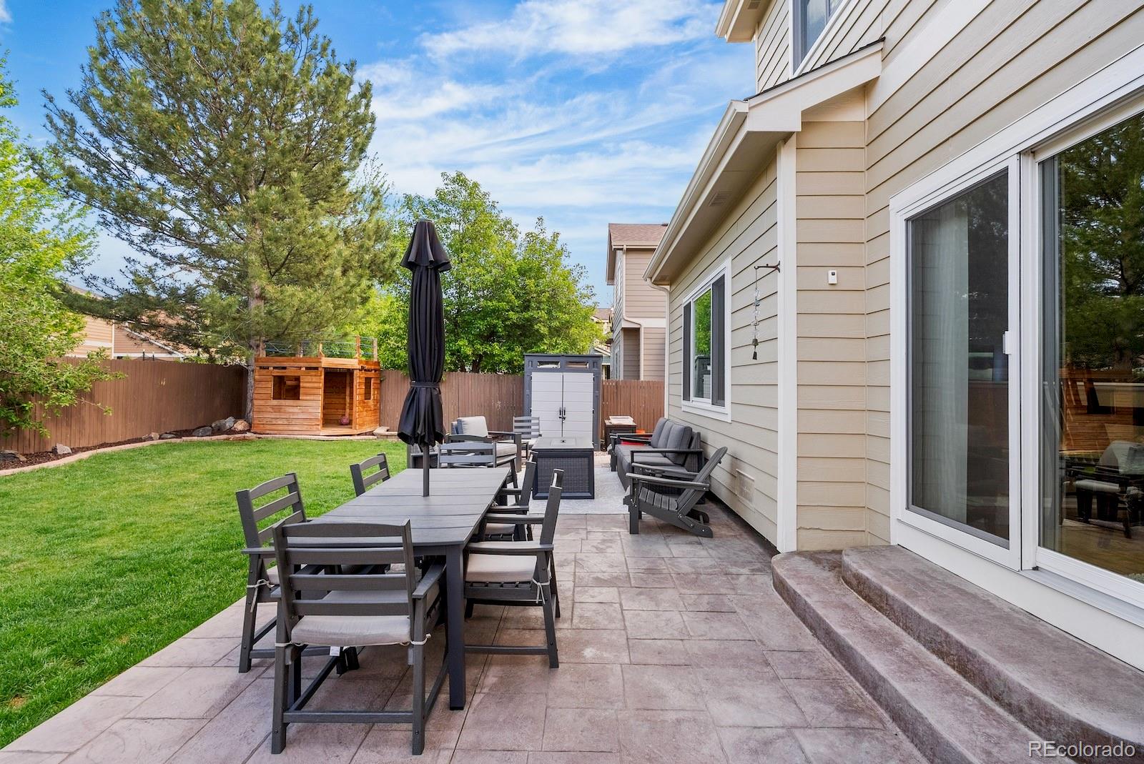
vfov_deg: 73.8
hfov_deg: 96.7
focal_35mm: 16
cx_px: 572
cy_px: 382
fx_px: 509
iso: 200
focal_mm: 16
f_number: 8
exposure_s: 1/125
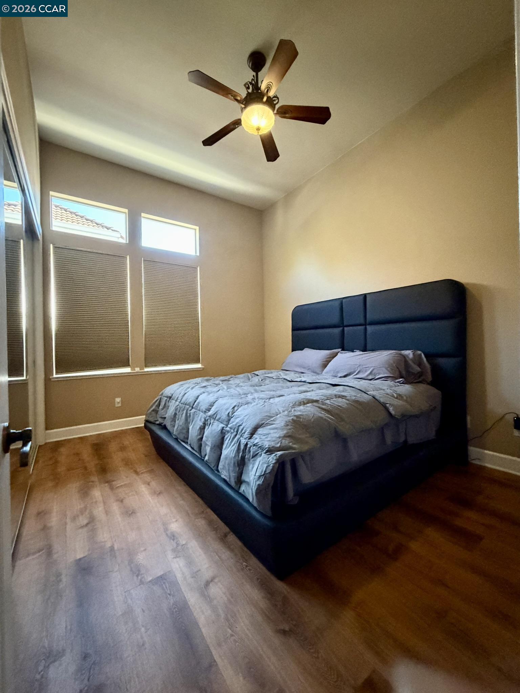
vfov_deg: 102.1
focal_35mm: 14
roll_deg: -0.1
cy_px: 346
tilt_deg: +0.6
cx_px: 260
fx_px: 280
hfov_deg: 85.7
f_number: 2.2
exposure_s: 1/40
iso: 1000
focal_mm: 2.22
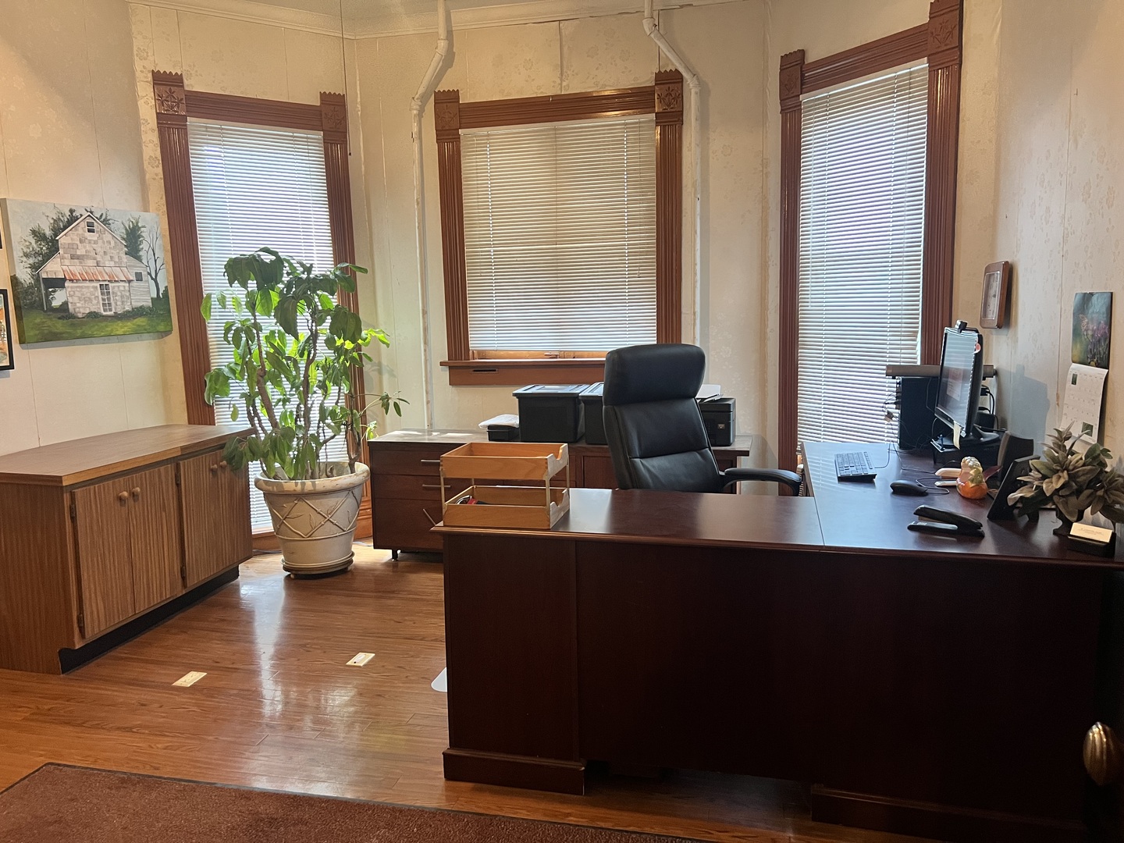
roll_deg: +2.0
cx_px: 562
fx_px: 844
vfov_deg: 53.1
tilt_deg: -9.1
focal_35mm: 26
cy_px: 422
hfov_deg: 67.3
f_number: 1.5
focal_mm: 5.7
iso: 400
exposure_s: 1/60
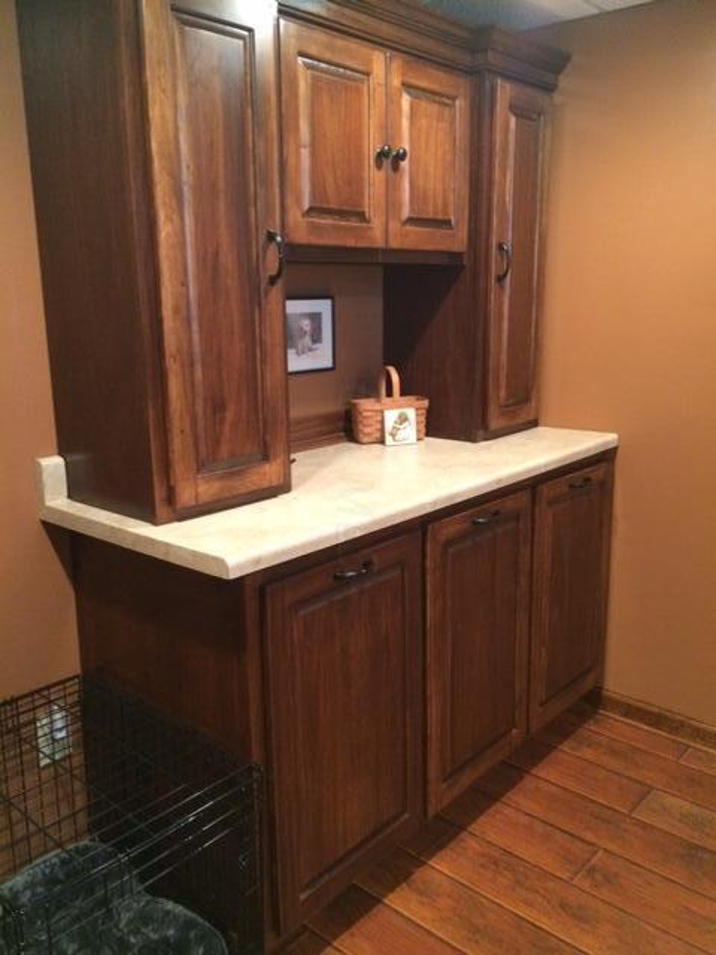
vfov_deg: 61.7
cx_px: 358
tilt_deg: -13.2
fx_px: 800
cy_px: 478
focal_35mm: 29
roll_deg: +2.6
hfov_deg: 48.2
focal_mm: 4.15
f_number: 2.2
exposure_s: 1/20
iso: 320
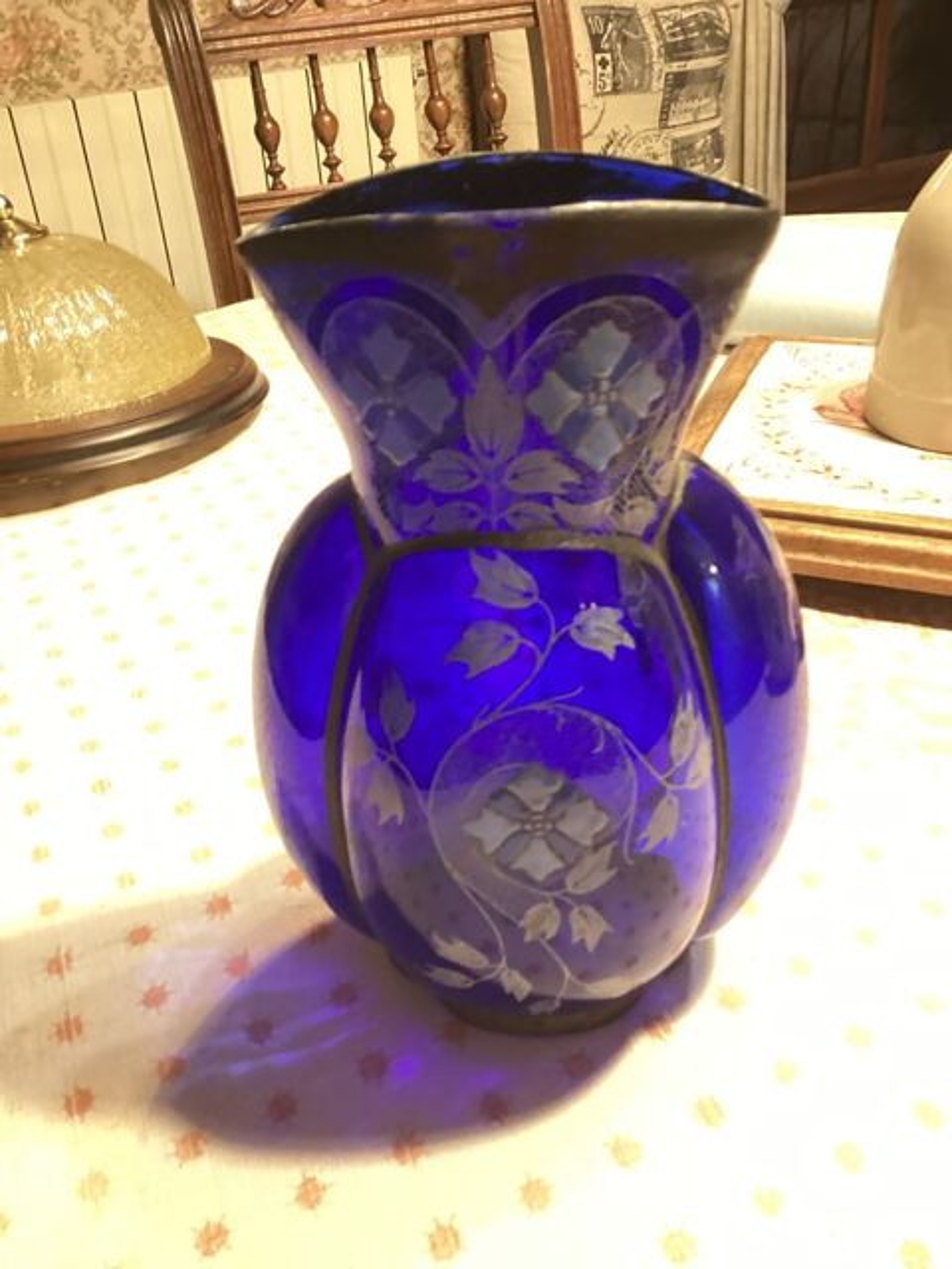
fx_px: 1137
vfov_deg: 58.4
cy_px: 634
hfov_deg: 45.4
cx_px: 476
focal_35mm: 31
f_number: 2.4
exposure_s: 1/15
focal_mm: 3.3
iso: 800
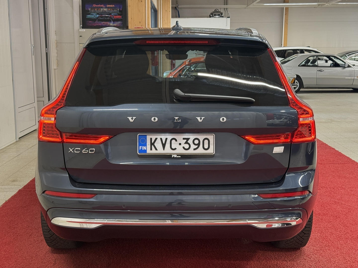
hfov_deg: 39.7
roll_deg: +0.5
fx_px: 496
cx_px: 179
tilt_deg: -8.8
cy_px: 134
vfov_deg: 30.3
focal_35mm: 48
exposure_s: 1/60
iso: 125
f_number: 1.78
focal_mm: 6.76
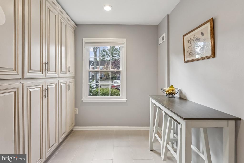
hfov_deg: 94.9
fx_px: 112
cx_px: 122
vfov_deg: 72.1
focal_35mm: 16
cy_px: 82
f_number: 7.1
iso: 2500
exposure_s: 1/125
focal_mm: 16.5
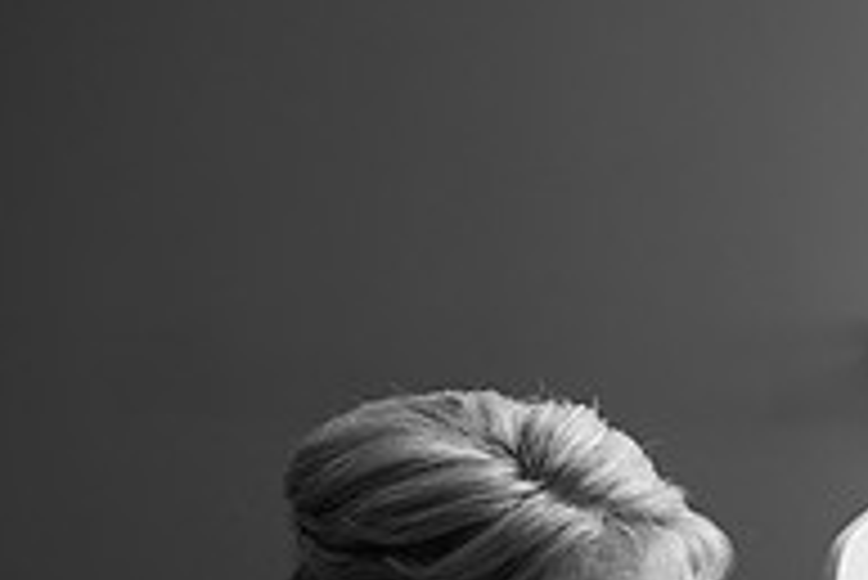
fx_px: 3257
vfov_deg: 10.0
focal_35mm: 135
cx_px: 976
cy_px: 708
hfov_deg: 14.8
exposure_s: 1/160
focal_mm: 45
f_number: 2.5
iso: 200
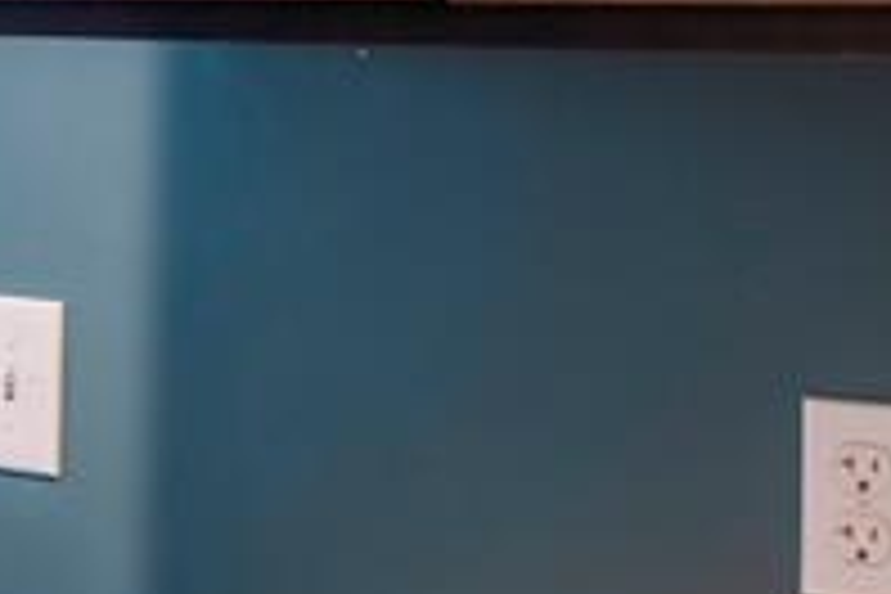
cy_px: 180
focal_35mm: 124
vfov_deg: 11.0
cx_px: -886
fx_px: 3069
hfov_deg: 14.0
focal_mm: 24
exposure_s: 1/6
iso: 200
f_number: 4.5
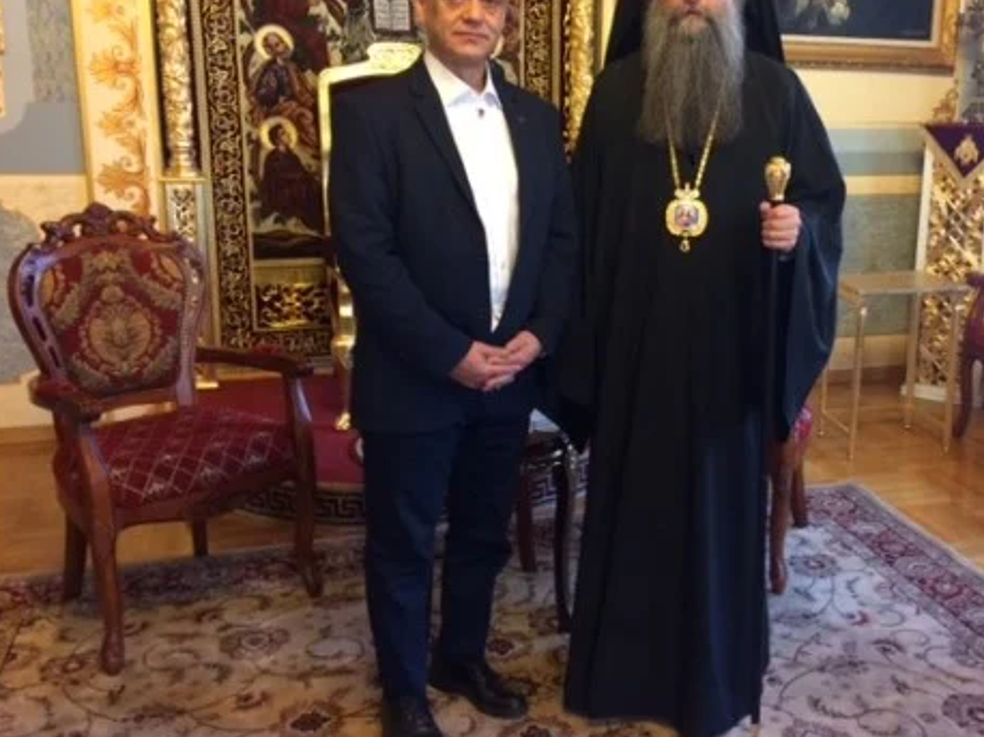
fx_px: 1080
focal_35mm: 38
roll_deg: -1.0
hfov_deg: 48.4
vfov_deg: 37.7
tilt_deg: -15.4
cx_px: 632
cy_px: 337
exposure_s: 1/33
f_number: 2.2
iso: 250
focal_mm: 4.15
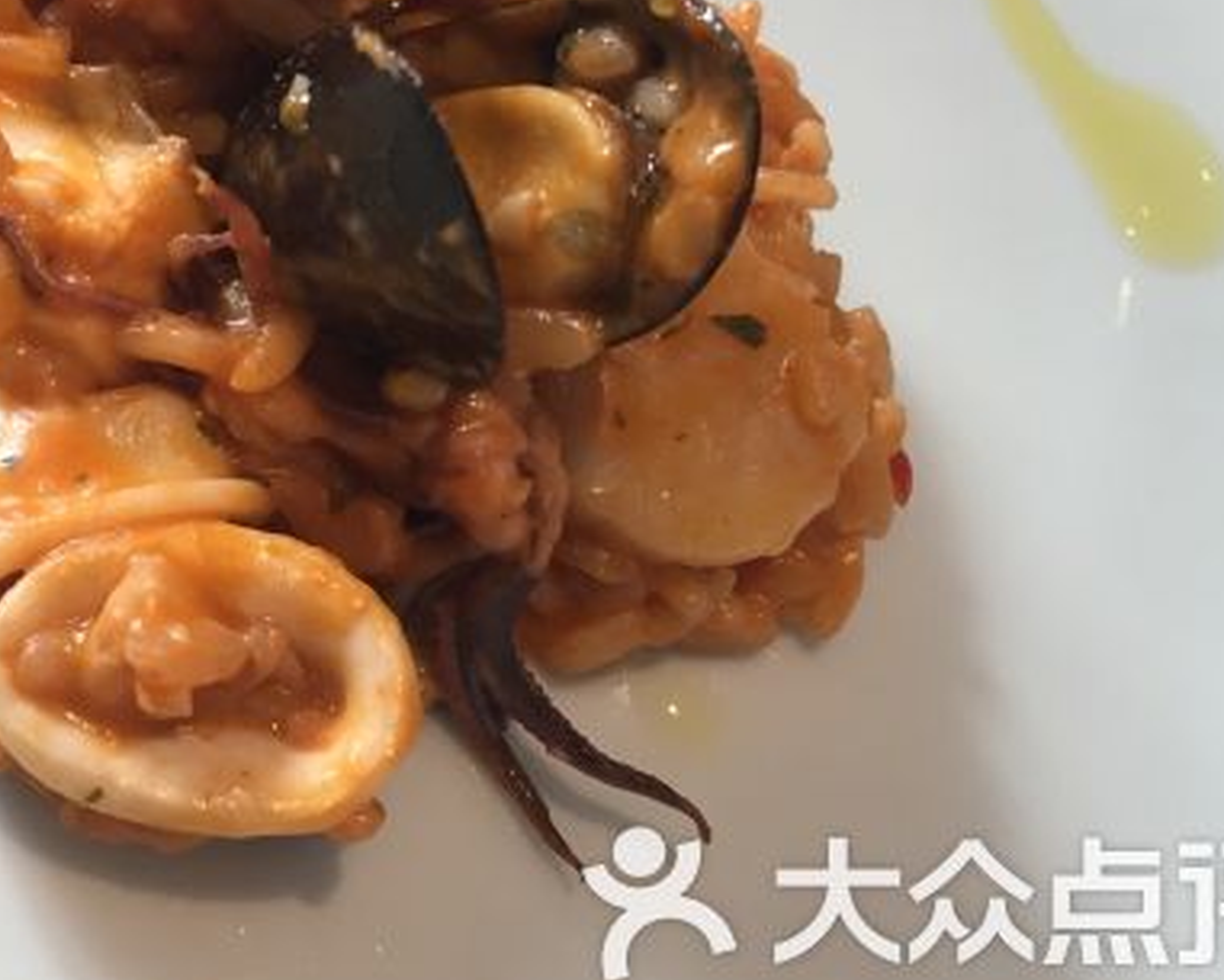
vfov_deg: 28.6
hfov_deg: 35.0
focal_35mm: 52
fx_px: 1884
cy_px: 227
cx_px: 263
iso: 40
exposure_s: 1/33
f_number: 2.2
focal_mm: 4.15
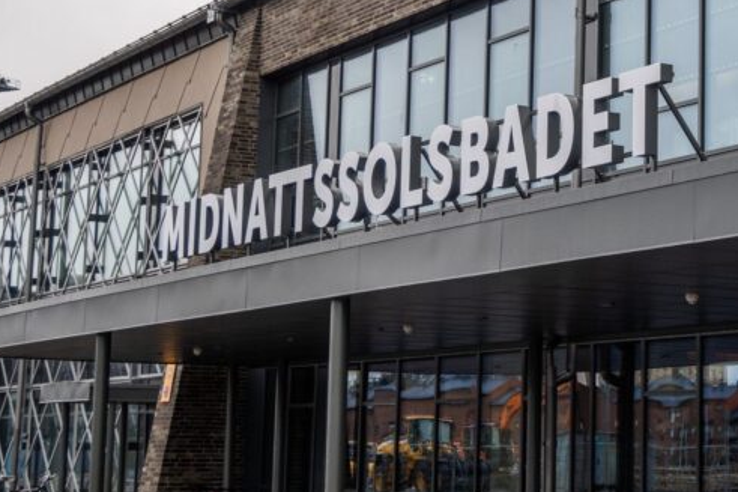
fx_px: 1803
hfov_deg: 22.5
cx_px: 675
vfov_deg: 15.5
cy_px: 140
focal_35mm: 88
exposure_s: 1/200
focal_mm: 30
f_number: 4.8
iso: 100
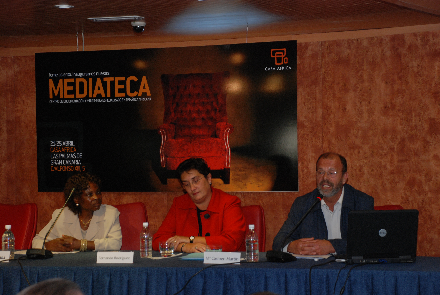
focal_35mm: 93
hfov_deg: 21.9
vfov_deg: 14.7
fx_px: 1138
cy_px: 148
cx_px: 220
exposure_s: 1/60
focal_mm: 62
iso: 400
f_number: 5.3
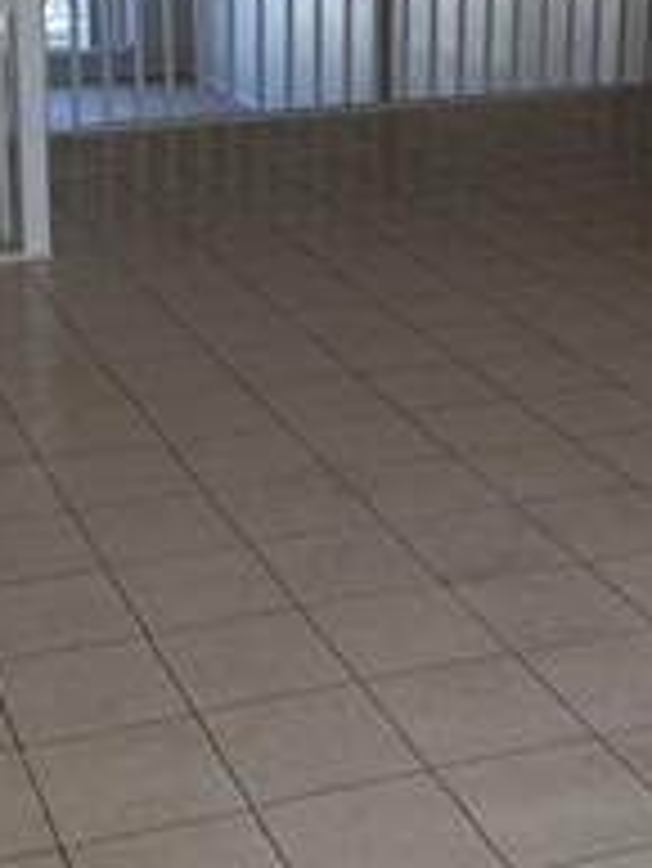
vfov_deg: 26.7
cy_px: 220
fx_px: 1806
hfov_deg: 20.5
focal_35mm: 72
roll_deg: +0.6
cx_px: 288
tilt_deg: -18.2
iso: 40
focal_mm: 4.15
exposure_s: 1/60
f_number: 2.2
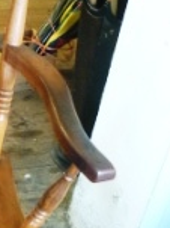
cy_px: 100
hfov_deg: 16.6
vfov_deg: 23.6
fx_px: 544
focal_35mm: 83
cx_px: -60
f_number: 2.8
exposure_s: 1/8
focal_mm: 5
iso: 400
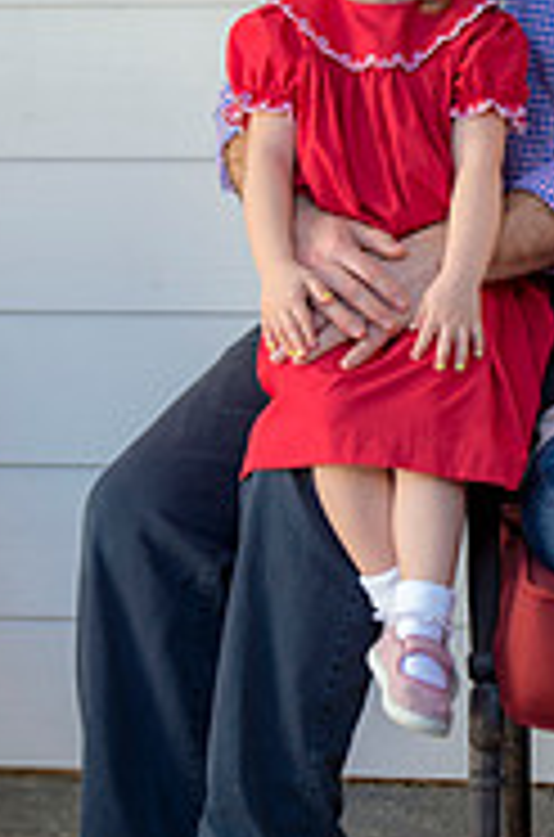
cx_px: 637
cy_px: 261
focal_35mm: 247
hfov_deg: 5.5
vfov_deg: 8.4
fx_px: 5733
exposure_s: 1/200
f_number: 4
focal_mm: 102
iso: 320
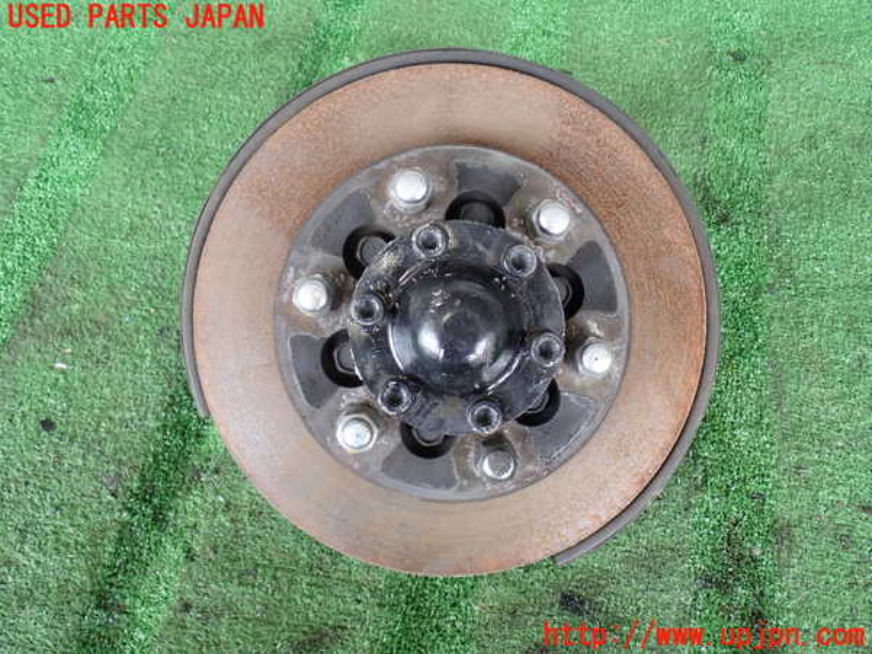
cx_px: 436
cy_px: 327
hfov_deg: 51.4
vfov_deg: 39.7
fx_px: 907
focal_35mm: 36
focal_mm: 6.37
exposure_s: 1/80
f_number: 2.5
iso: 200
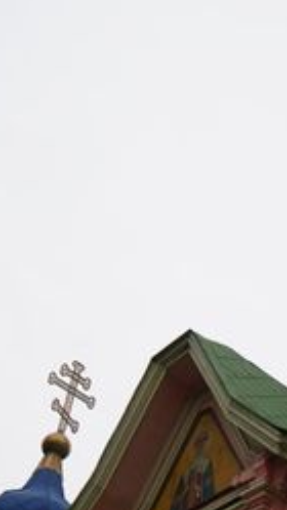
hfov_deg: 11.1
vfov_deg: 19.9
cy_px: 428
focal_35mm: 106
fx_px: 1435
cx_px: 395
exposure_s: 1/100
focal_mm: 36
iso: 100
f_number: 6.3
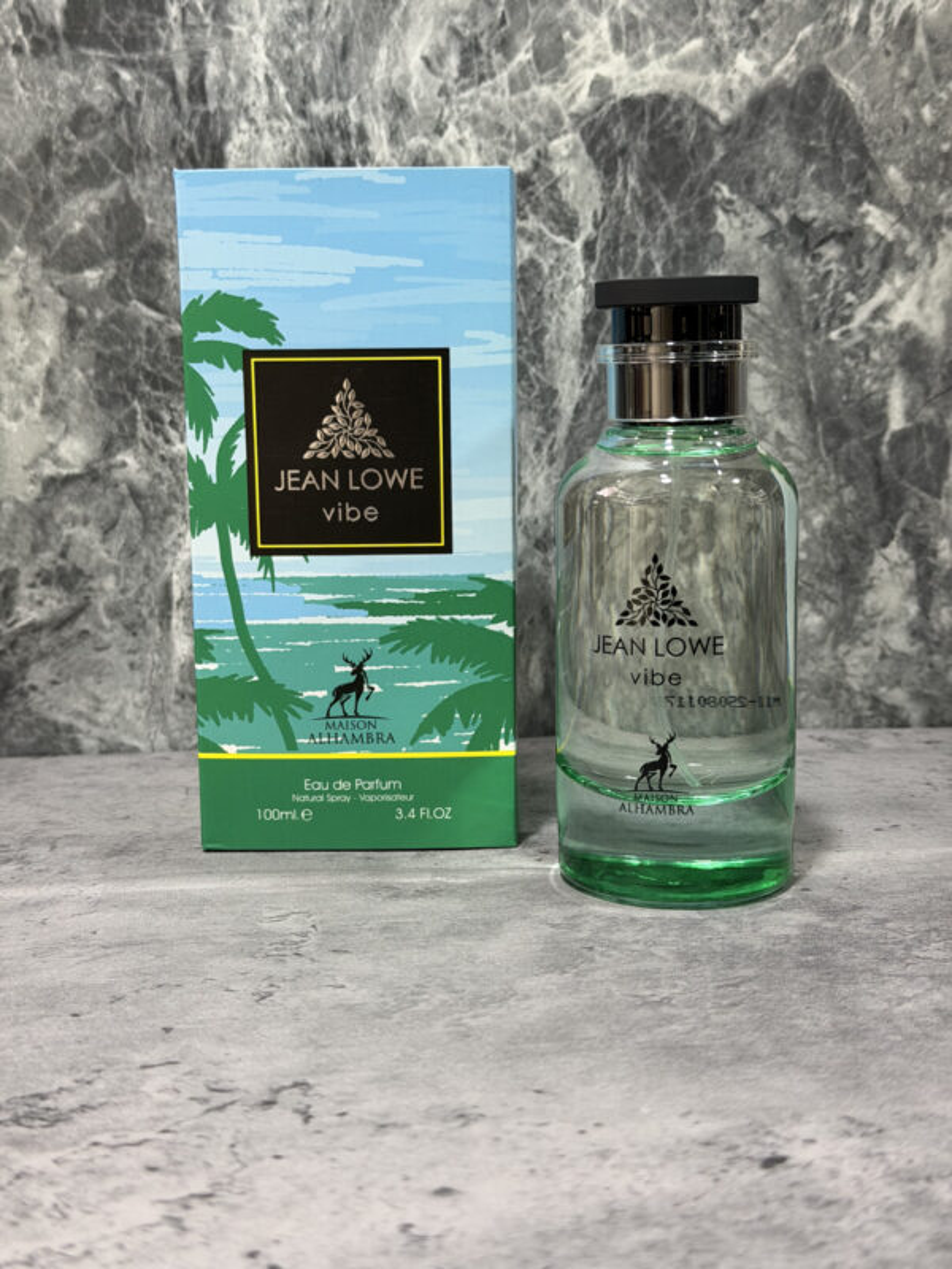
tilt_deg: -8.8
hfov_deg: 30.3
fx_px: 1760
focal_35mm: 48
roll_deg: +0.1
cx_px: 476
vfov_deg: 39.7
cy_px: 634
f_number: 1.78
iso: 400
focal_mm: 6.76
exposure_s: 1/40
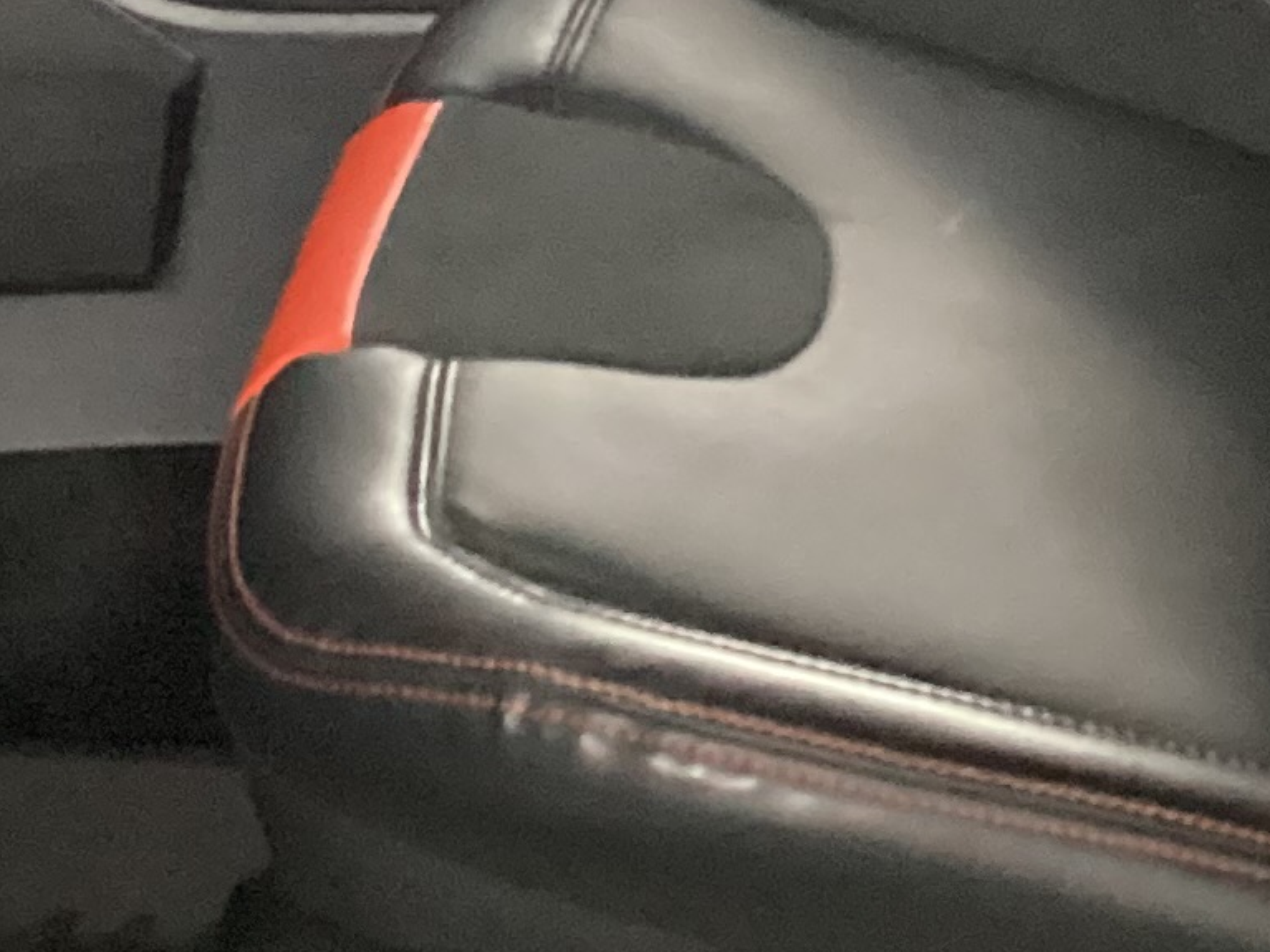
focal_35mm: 132
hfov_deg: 14.9
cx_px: 699
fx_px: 4842
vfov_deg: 10.9
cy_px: -427
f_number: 2.4
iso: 800
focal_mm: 3.3
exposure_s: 1/20
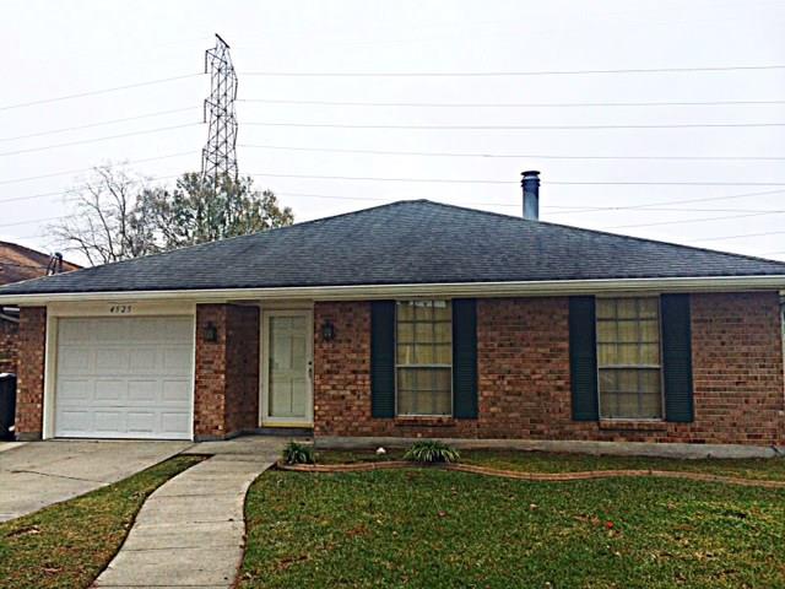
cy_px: 294
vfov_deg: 46.8
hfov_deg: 60.0
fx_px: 680
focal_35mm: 30
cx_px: 392
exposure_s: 1/570
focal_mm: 4.12
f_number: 2.2
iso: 32
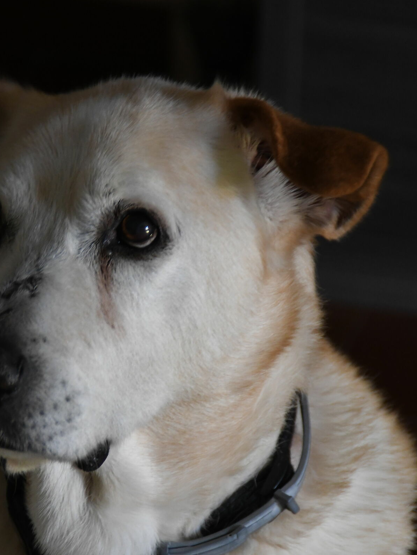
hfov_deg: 3.4
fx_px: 6972
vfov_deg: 4.6
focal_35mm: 434
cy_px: 277
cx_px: 106
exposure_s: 1/25
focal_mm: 200
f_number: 6.3
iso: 2000
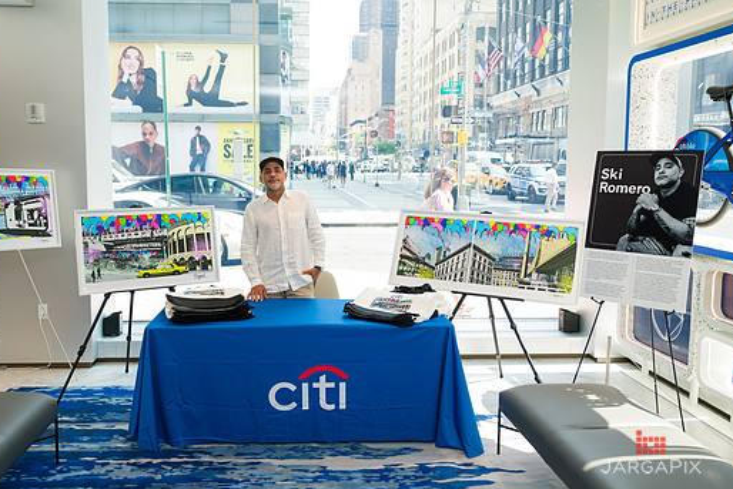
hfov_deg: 57.0
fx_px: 672
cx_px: 320
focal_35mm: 33
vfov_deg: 40.0
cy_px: 229
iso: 200
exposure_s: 1/160
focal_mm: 28
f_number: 3.2
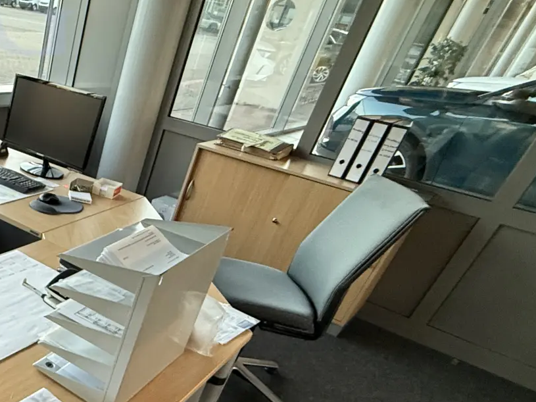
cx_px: -20
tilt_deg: -31.9
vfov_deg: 40.7
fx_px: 511
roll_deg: -7.0
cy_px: 337
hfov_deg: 45.2
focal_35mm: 33
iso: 320
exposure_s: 1/50
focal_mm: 2.22
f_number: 2.2
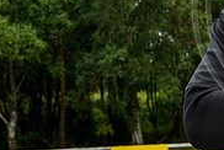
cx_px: 319
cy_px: 6
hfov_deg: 12.6
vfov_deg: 8.8
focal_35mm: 156
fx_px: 972
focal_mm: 49
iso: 125
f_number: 8
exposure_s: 1/160
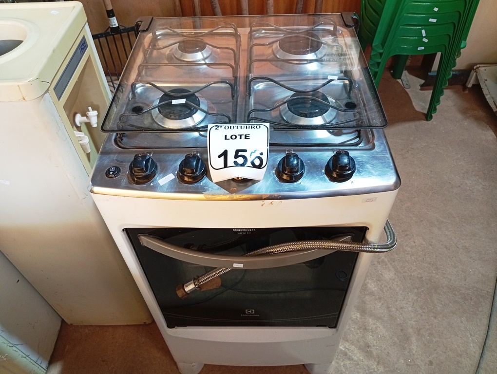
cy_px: 187
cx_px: 248
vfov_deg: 51.5
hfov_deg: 65.2
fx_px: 388
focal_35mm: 27
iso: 454
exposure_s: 1/30
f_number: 1.8
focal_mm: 3.98
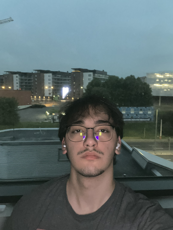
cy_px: 115
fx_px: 200
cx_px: 86
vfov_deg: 60.0
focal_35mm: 30
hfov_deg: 46.8
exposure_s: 1/16
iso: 800
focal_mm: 2.71
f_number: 2.2
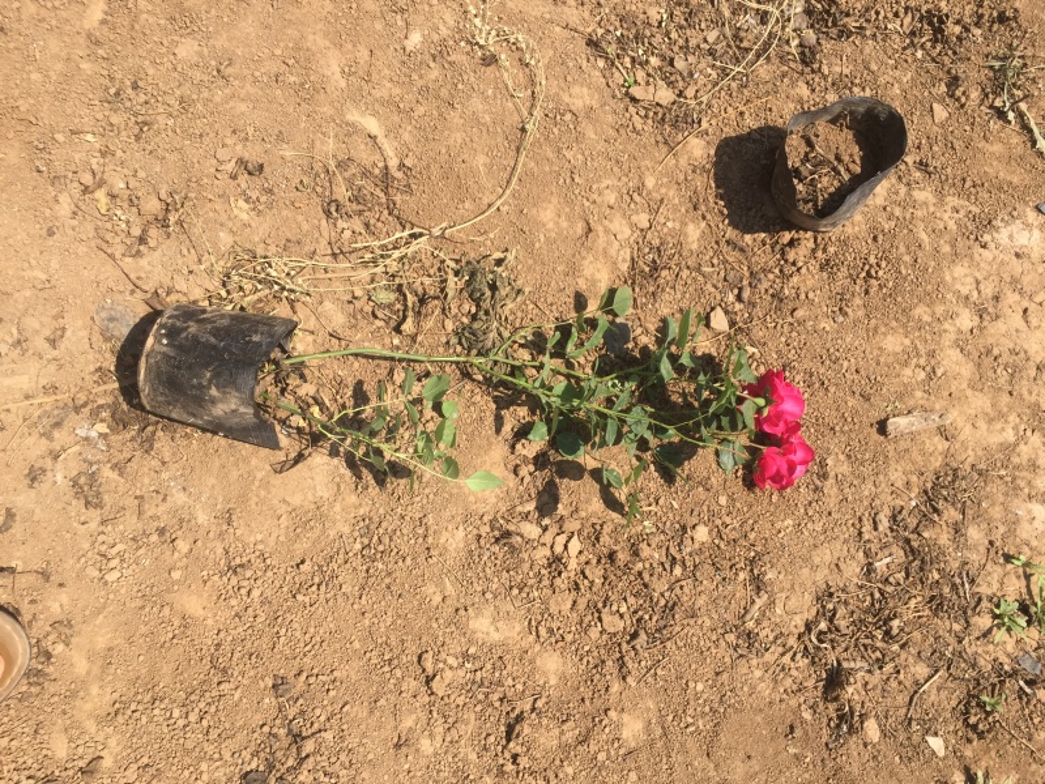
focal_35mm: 29
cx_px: 522
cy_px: 392
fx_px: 875
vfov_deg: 48.2
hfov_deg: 61.7
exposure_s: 1/1647
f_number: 2.2
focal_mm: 4.15
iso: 32
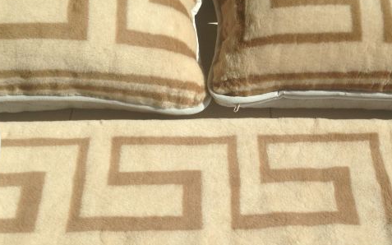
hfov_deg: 38.8
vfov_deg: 24.7
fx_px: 555
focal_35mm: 52
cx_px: 229
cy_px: 167
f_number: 2.4
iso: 50
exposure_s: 1/1869
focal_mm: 4.13
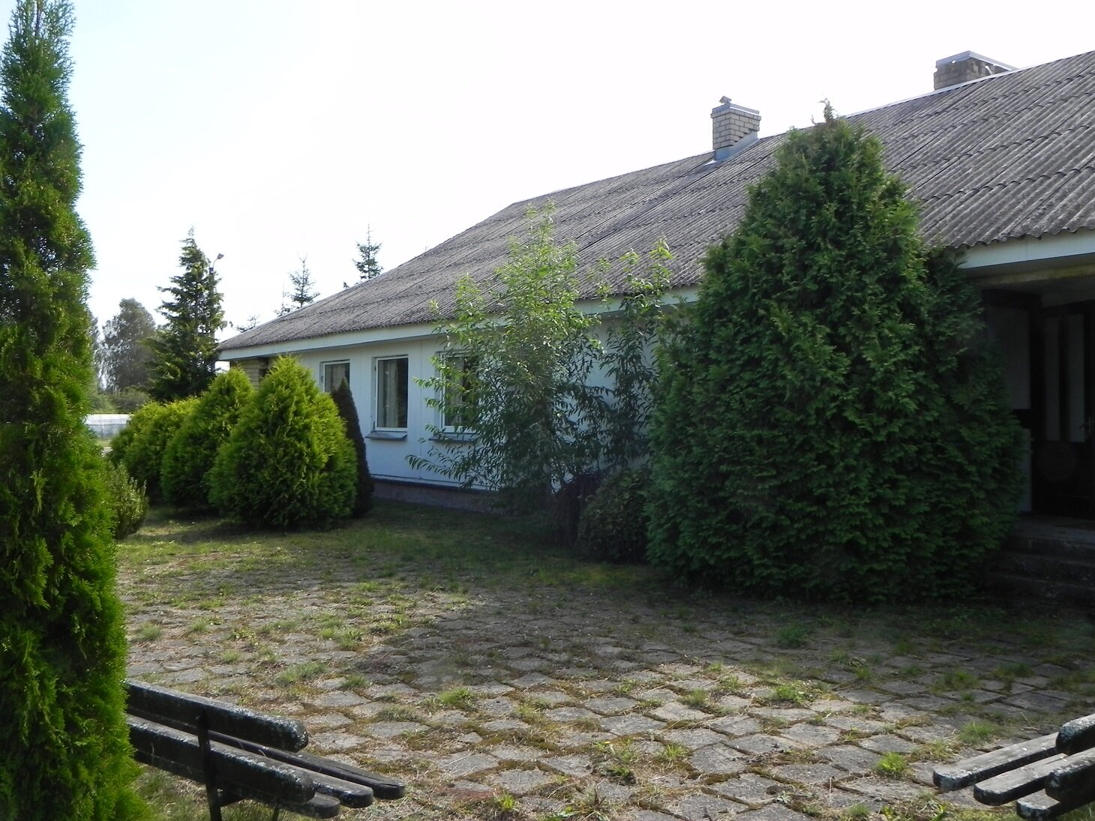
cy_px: 410
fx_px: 1044
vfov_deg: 42.9
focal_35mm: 33
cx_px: 548
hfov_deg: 55.4
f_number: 6.3
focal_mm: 5.9
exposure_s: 1/236
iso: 160
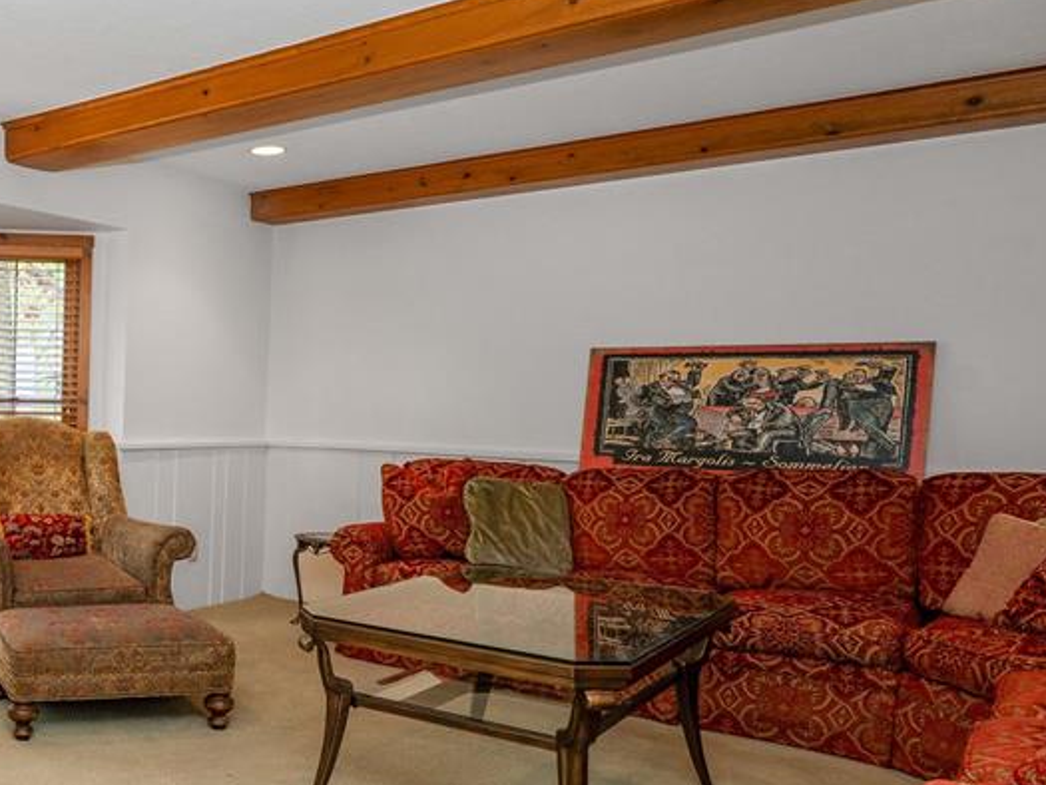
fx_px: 907
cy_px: 556
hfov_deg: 51.3
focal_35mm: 30
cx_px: 64
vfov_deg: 45.7
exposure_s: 1/60
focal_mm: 16
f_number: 5.6
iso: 400
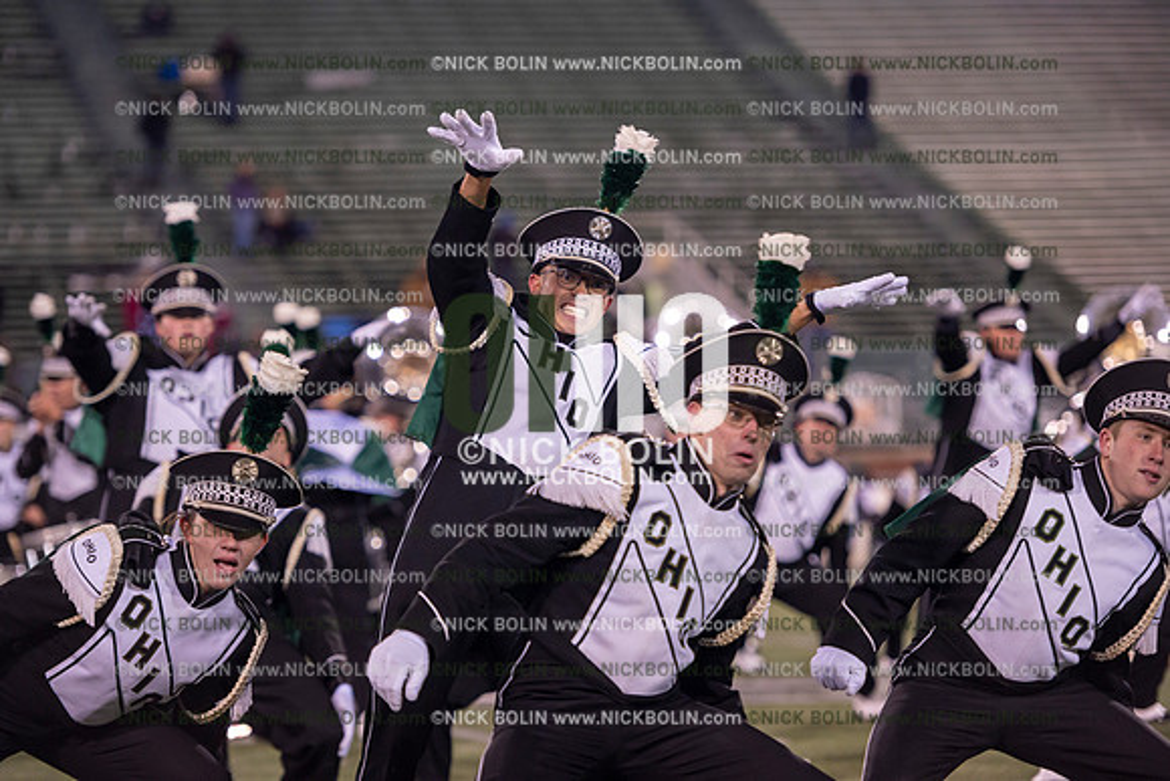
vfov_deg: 9.8
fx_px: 4551
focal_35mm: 140
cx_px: 585
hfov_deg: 14.7
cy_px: 390
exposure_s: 1/1250
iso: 2500
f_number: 2.8
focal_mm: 140
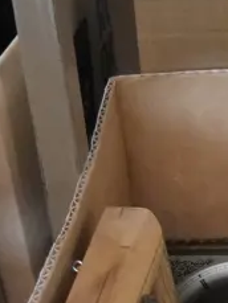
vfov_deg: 10.7
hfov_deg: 8.0
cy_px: 451
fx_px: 1571
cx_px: 422
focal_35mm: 179
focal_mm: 20
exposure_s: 1/40
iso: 3200
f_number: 4.4
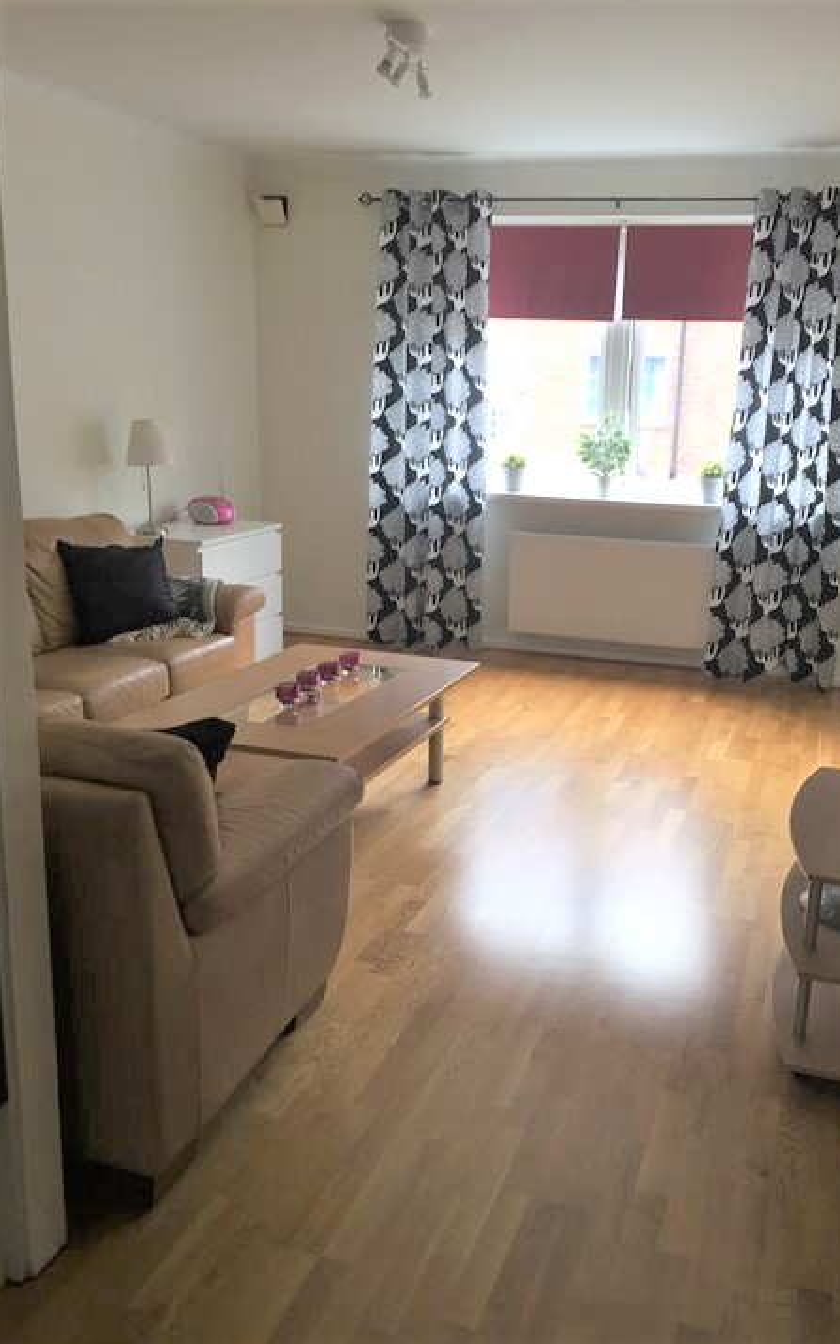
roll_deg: -0.4
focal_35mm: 31
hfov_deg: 40.4
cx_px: 501
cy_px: 672
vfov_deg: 61.2
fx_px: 1136
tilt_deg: -12.7
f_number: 2.2
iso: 32
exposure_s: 1/50
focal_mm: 4.15
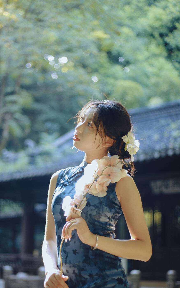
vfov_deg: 31.9
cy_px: 174
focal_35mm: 64
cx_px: 64
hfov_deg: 20.3
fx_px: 502
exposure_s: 1/160
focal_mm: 50
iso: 500
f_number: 1.8
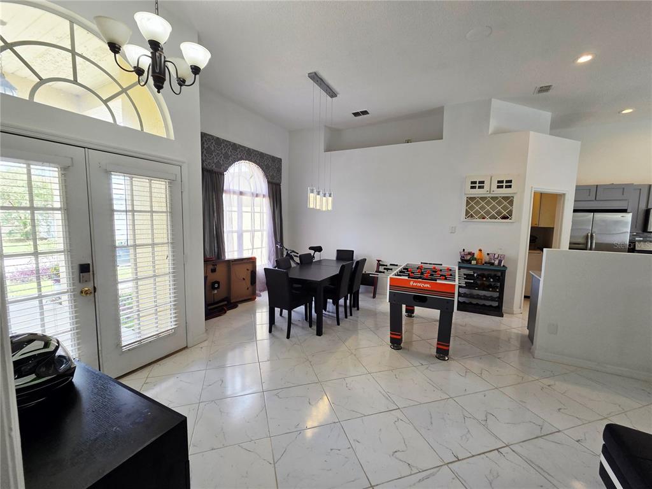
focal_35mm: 13
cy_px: 244
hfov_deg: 106.2
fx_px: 245
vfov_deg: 89.9
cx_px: 326
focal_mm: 2.2
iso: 50
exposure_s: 1/120
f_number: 2.2
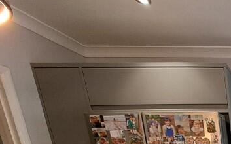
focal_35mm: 40
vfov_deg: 23.1
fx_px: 252
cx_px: 329
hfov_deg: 31.3
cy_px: 236
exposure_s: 1/50
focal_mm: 1.74
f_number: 2.2
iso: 50
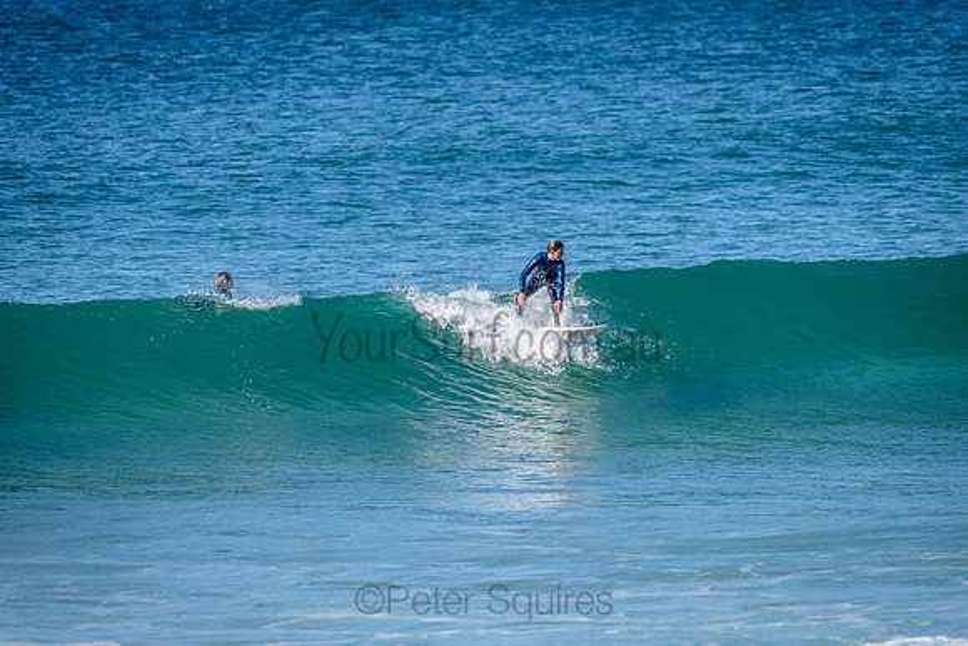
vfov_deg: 2.8
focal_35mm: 500
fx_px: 13447
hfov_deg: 4.1
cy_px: 323
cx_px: 484
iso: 220
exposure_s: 1/2000
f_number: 5.6
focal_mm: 500
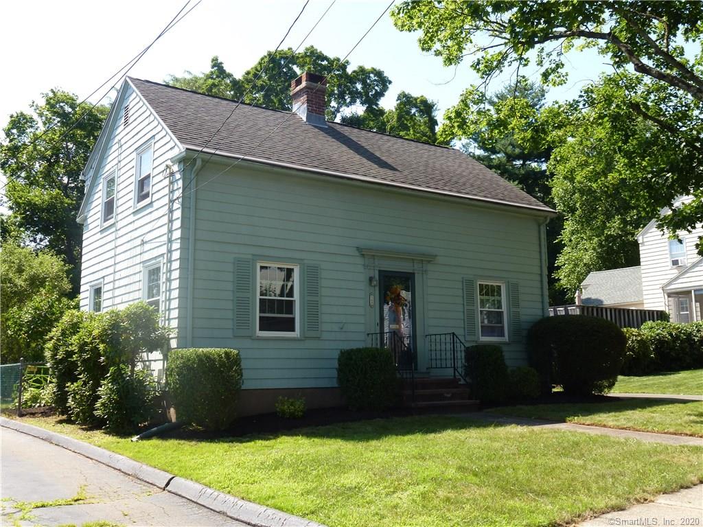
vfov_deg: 42.9
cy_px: 264
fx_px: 670
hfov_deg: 55.4
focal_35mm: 33
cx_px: 352
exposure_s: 1/250
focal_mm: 5.9
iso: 100
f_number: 4
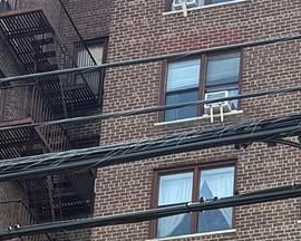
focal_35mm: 178
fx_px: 1586
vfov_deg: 8.3
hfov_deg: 10.8
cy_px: 465
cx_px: 185
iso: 100
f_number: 1.78
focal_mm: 6.76
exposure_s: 1/689
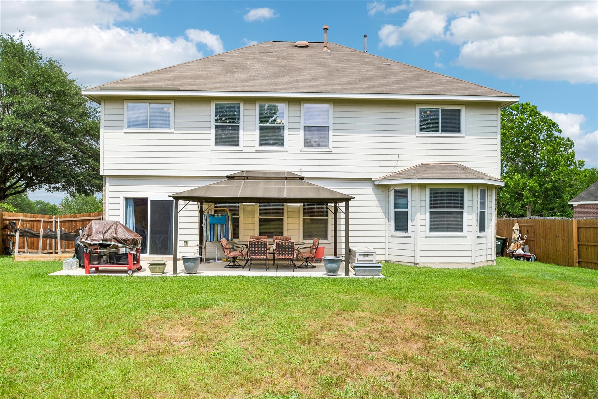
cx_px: 299
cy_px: 200
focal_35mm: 27
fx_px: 448
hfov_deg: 67.4
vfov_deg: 47.9
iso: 400
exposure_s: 1/1000
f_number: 8
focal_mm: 18
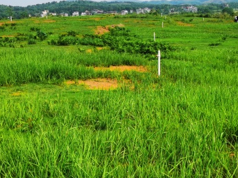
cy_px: 102
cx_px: 132
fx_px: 426
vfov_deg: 23.6
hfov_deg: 31.2
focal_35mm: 62
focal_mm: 5.56
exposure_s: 1/3012
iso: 50
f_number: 1.6
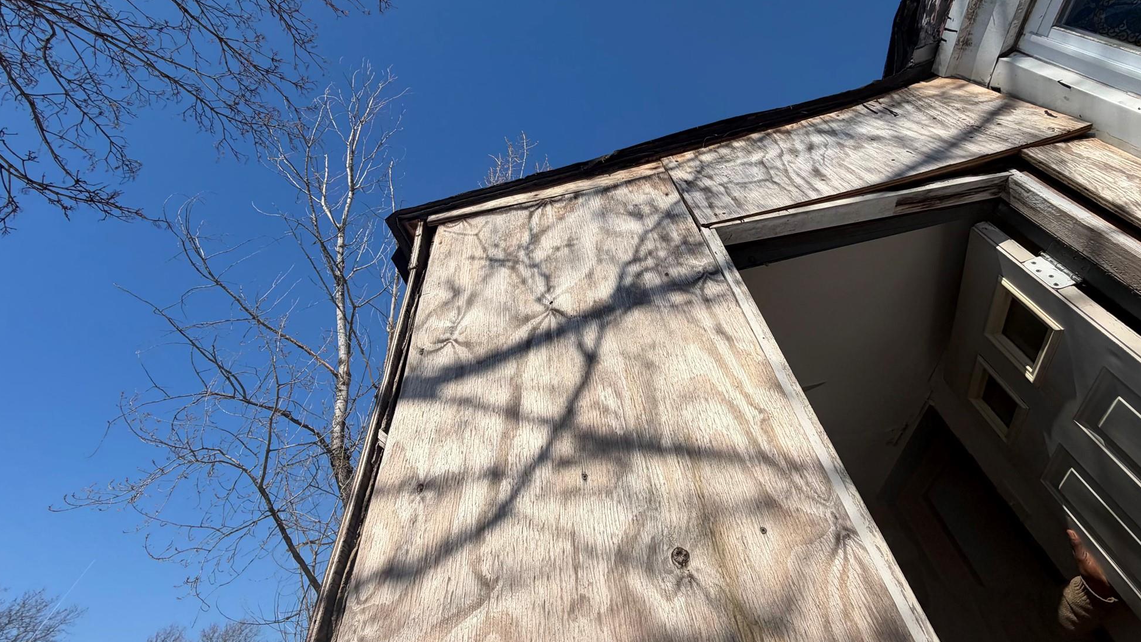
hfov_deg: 99.3
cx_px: 585
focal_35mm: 16
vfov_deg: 67.0
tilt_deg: +48.2
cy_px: 298
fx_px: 484
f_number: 2.2
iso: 32
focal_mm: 2.22
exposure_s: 1/1613
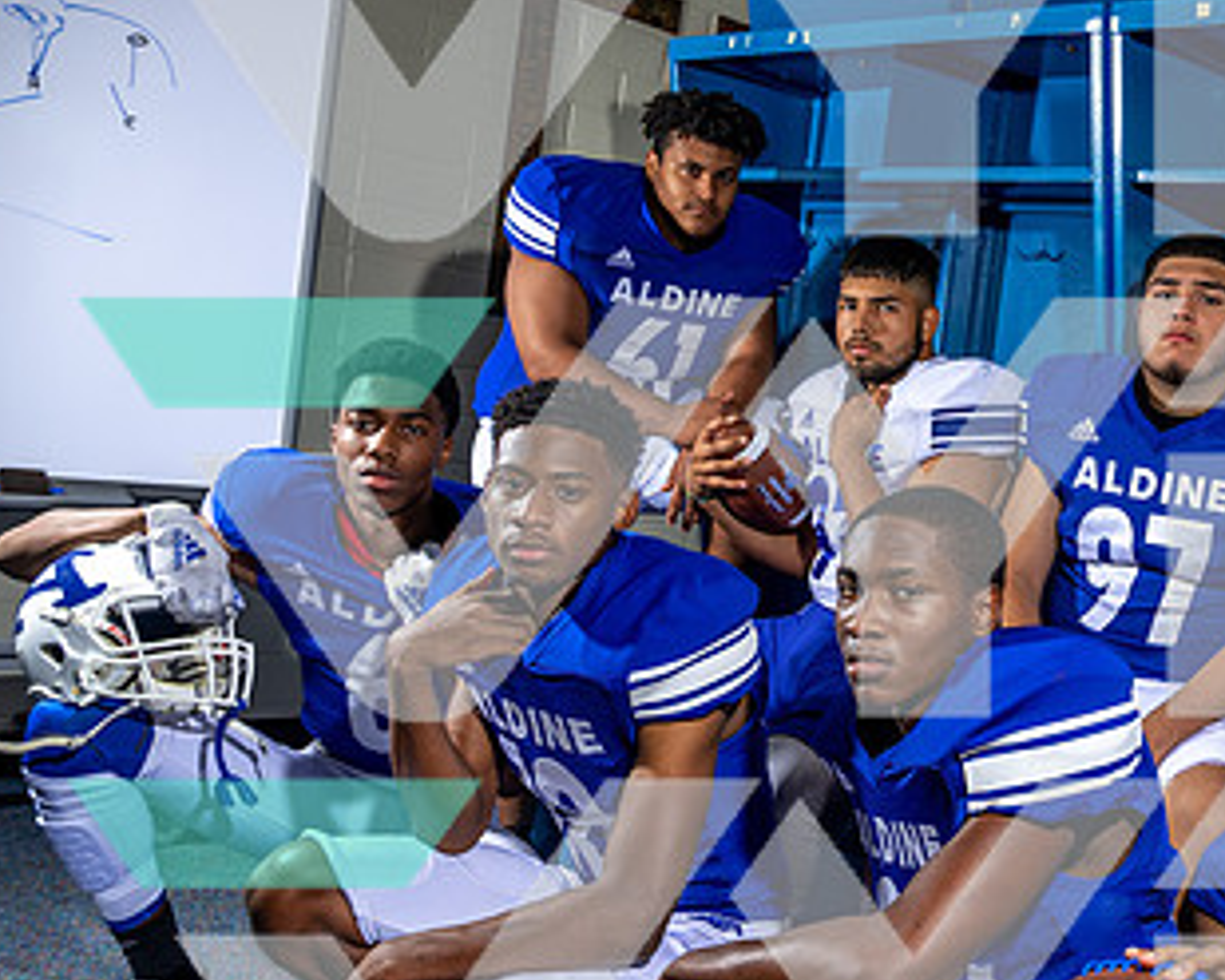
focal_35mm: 44
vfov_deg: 34.1
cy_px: 510
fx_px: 1595
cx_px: 1090
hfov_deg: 39.2
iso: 100
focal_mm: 25
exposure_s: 1/125
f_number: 6.3
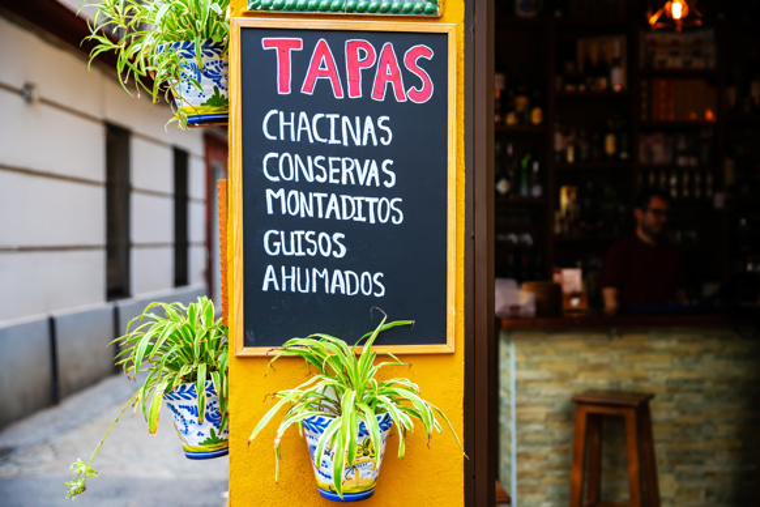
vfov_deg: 28.6
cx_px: 380
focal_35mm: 47
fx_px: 992
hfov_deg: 41.9
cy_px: 254
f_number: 2.8
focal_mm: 47
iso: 400
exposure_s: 1/250
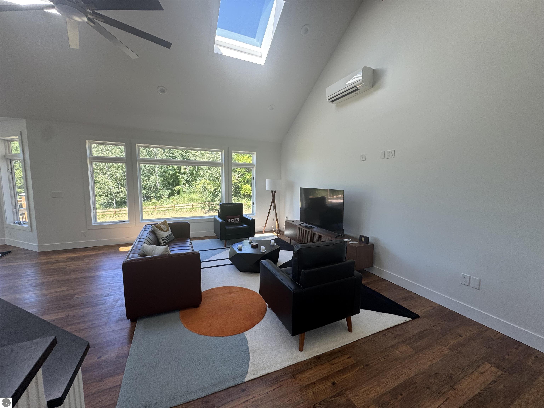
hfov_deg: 102.1
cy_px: 204
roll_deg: -2.4
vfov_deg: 85.7
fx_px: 220
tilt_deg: -7.3
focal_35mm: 14
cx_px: 272
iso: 50
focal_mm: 2.22
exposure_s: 1/99
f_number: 2.2
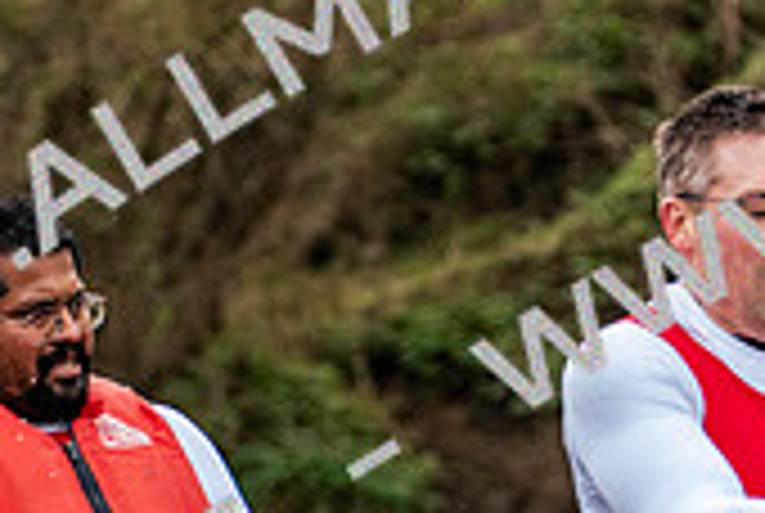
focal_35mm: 912
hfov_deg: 2.3
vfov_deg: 1.5
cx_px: 144
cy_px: 484
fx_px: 19414
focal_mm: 268
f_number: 6.3
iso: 2000
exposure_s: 1/2000
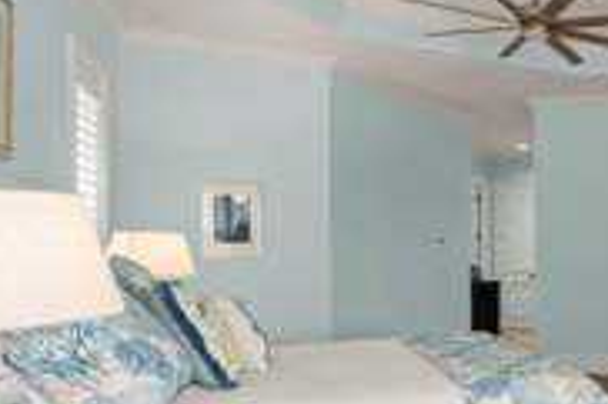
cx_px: 685
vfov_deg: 35.7
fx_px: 624
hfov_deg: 40.6
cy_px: 247
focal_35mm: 37
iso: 400
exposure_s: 1/3
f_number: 11
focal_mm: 14
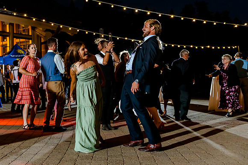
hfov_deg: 43.8
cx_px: 85
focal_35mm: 44
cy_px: 73
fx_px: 304
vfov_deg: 30.3
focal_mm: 32
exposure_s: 1/100
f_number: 2.8
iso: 2500
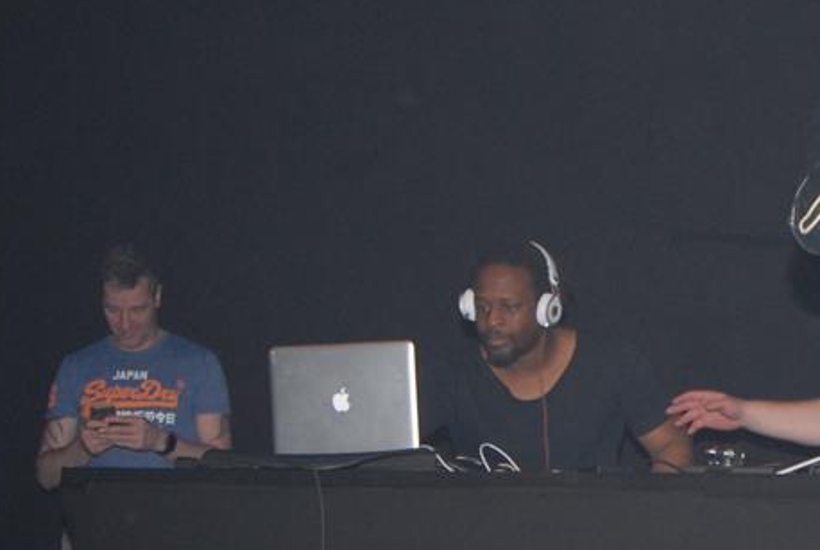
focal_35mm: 90
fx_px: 2053
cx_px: 829
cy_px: 509
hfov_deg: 21.7
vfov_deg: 15.1
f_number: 5.6
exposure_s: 1/60
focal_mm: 24
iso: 400
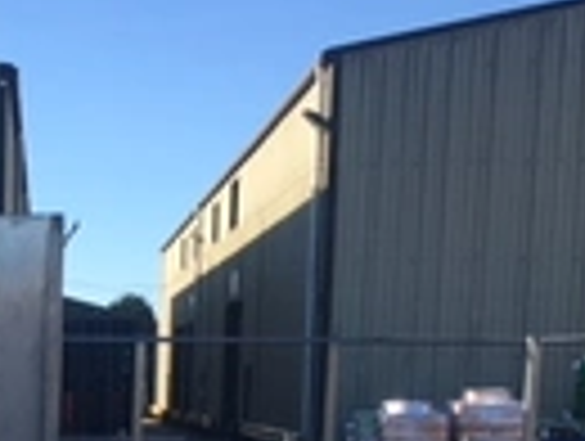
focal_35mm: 89
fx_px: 1507
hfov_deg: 19.9
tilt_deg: -7.2
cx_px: -212
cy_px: 562
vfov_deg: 15.9
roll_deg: -0.3
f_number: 2.2
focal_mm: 4.15
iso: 25
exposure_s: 1/754
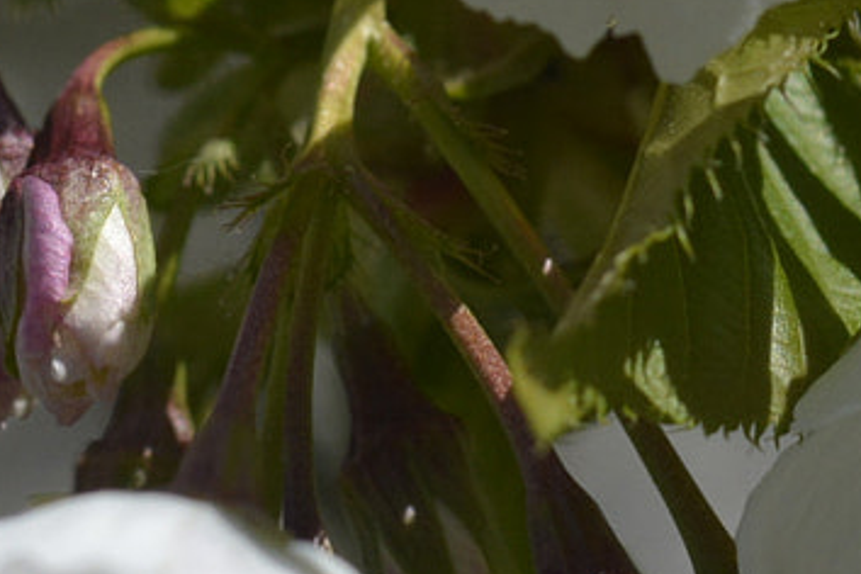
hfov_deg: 6.1
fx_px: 8107
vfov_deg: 4.0
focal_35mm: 339
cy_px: -100
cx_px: 392
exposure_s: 1/4000
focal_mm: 50
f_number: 5
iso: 360
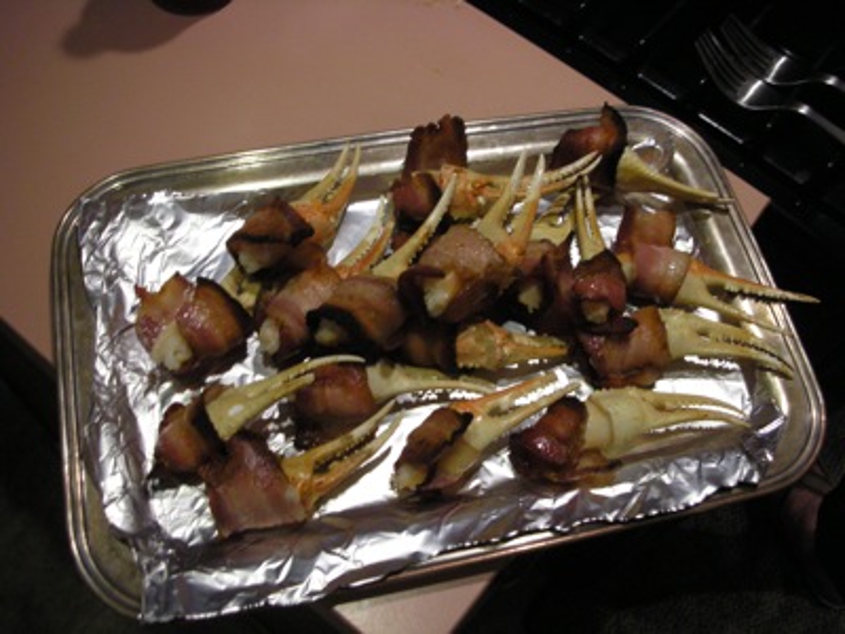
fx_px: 854
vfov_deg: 40.7
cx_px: 422
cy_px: 317
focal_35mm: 35
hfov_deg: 52.6
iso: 200
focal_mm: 5.8
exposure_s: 1/15.2
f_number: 2.8
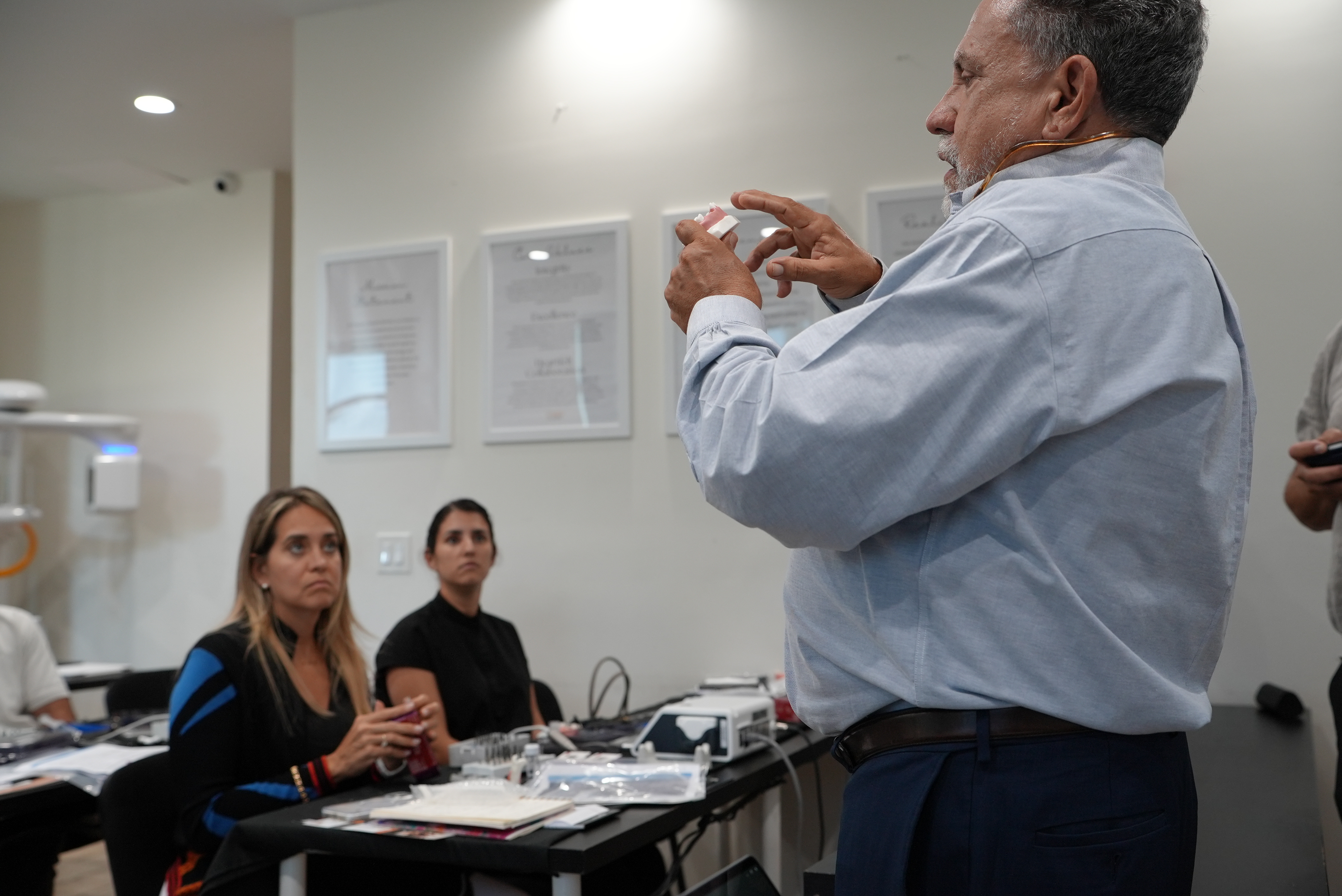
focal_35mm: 35
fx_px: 1305
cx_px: 671
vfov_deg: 37.9
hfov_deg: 54.4
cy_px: 448
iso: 1250
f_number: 4
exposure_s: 1/160
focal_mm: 35
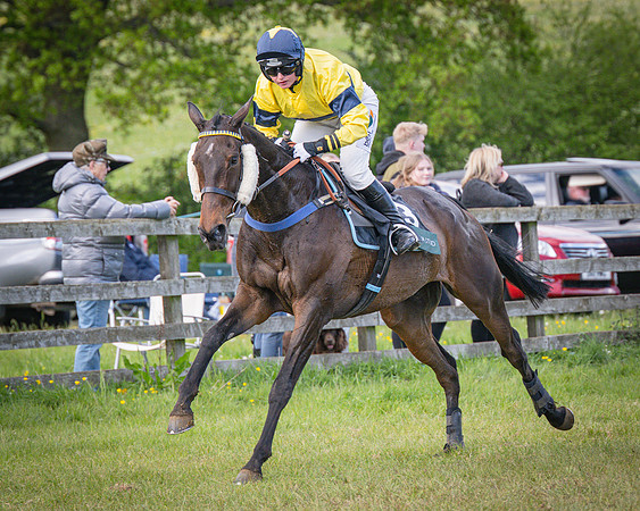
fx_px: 5499
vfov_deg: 5.3
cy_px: 219
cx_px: 399
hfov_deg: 6.7
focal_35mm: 290
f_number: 4
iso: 800
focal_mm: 140
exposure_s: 1/1600
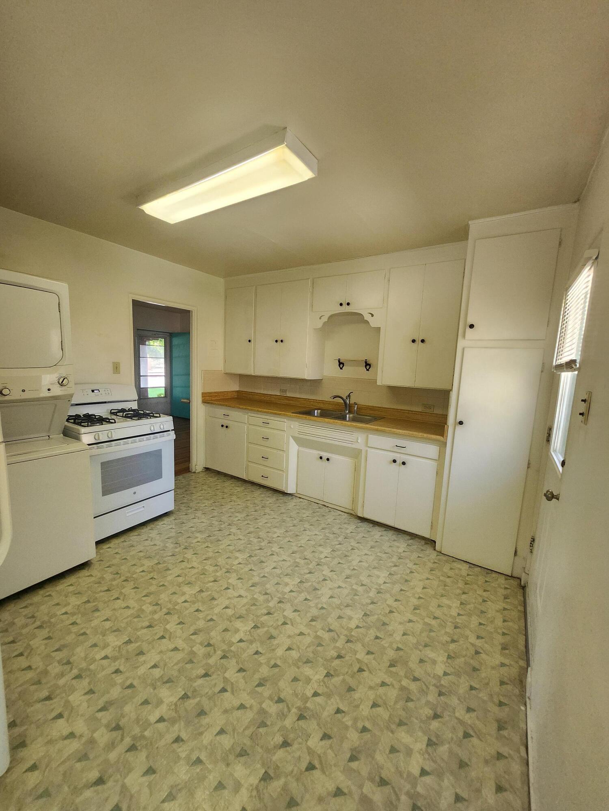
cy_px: 406
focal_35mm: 13
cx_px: 304
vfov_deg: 106.2
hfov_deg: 89.9
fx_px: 305
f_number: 2.2
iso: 200
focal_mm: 1.74
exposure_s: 1/60
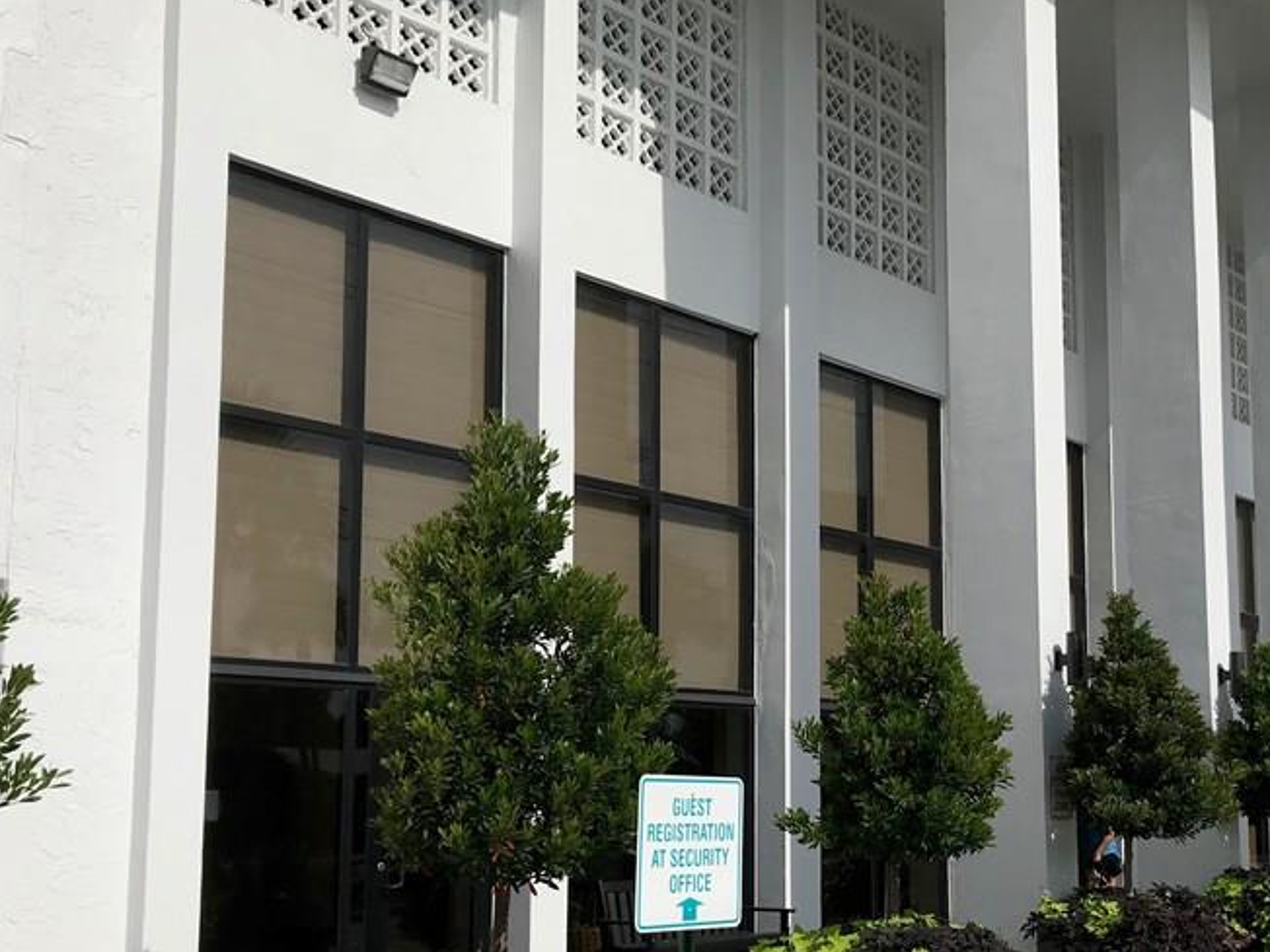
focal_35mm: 44
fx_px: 1614
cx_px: 857
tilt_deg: +9.3
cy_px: 615
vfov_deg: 32.7
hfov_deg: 42.3
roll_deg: -0.7
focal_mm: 3.99
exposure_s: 1/5988
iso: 20
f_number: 1.8
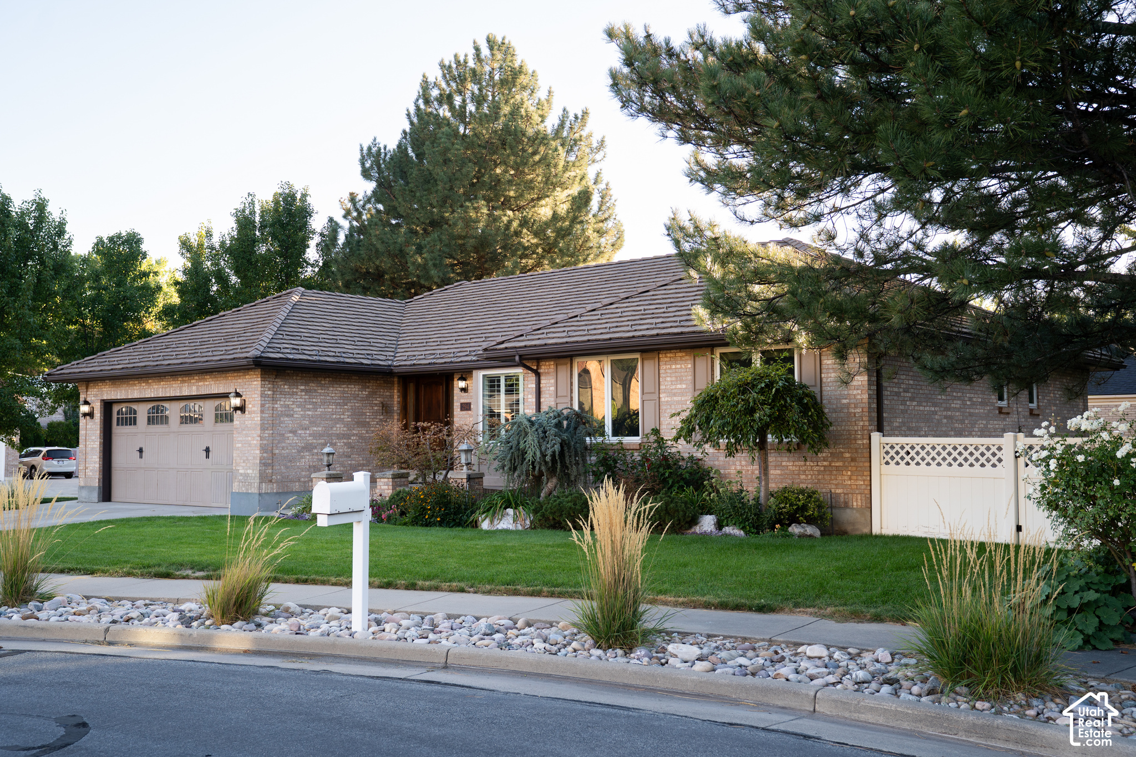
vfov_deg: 37.8
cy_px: 378
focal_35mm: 35
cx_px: 568
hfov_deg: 54.4
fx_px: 1104
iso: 100
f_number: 4.5
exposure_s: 1/100
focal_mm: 35
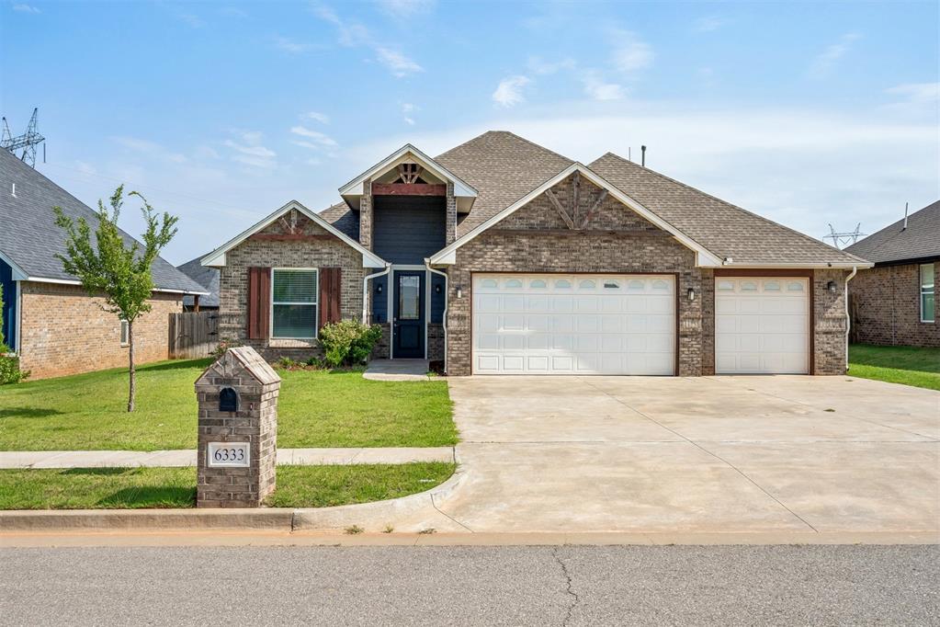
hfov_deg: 54.4
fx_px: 914
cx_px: 470
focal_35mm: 35
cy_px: 314
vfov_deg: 37.9
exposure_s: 1/1600
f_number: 8
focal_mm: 35
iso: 200
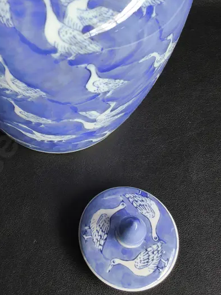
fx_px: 452
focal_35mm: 53
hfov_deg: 27.3
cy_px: 65
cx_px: 67
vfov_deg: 35.2
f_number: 2
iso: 40
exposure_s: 1/100
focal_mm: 2.87
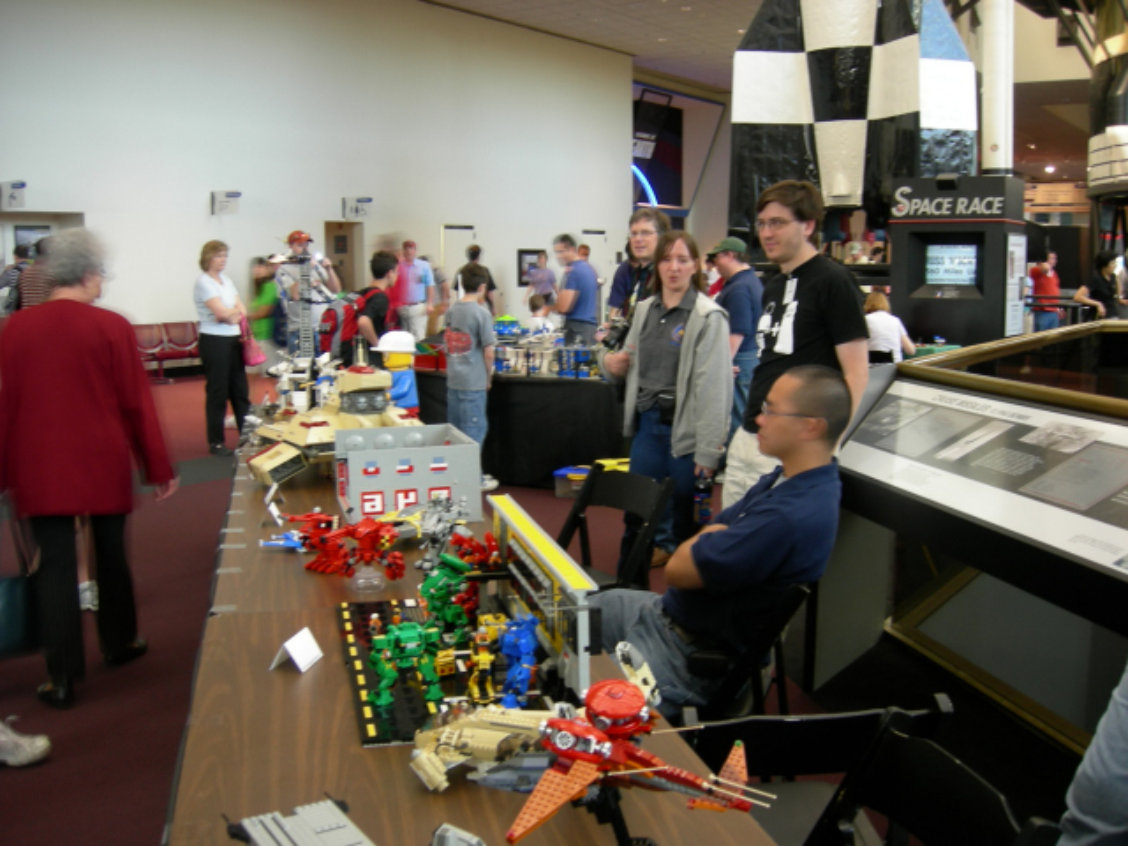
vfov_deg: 39.7
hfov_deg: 51.4
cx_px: 564
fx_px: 1173
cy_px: 423
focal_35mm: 36
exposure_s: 1/5.4
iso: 64
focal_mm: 7.5
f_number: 2.7
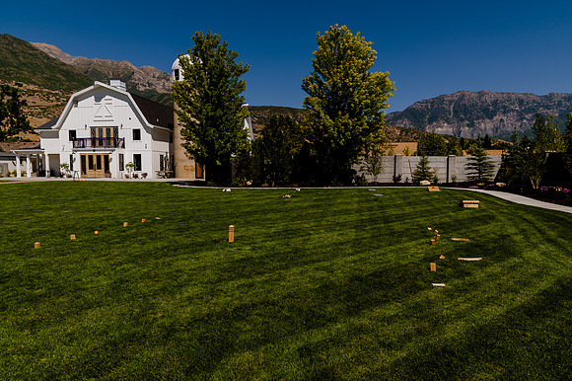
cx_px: 290
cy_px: 191
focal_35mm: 25
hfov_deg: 72.5
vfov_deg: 52.0
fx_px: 390
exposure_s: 1/200
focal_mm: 24
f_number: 16
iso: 100
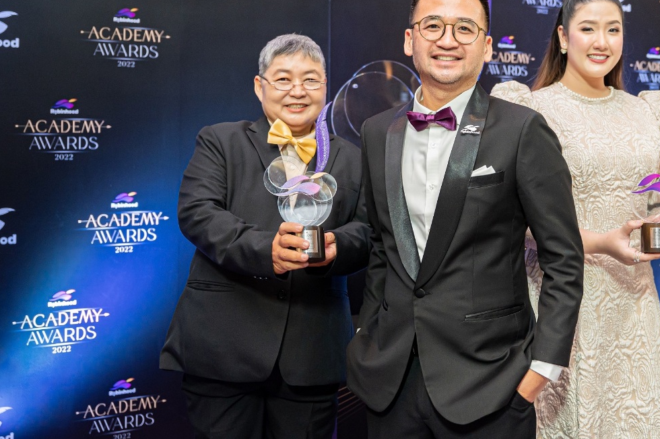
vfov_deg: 27.3
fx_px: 893
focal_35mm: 49
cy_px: 116
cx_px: 481
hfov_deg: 39.6
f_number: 3.2
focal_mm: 32.5
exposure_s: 1/161
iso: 1600
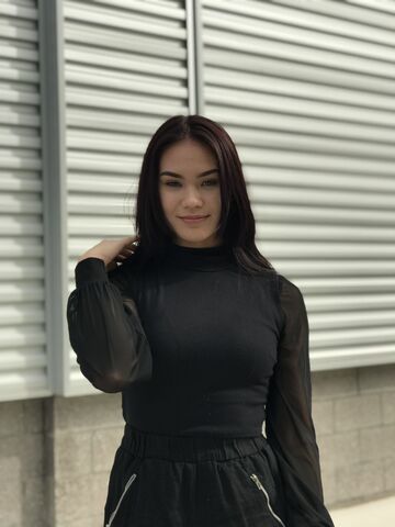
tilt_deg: +1.7
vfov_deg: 33.8
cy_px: 264
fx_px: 867
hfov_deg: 25.7
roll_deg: +1.1
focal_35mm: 57
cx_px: 198
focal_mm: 6.6
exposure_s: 1/595
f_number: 2.8
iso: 20
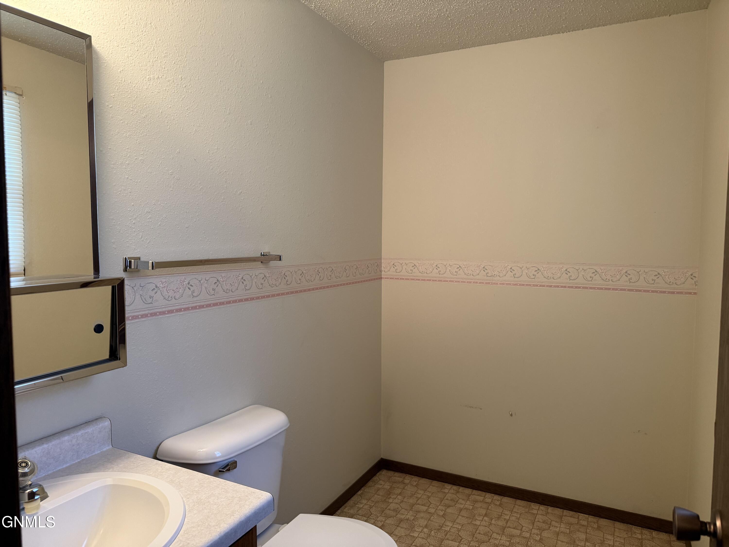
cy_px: 274
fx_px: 505
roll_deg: -0.6
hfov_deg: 71.6
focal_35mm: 24
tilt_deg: -3.1
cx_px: 364
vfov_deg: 56.8
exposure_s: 1/60
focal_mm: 6.76
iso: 320
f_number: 1.78
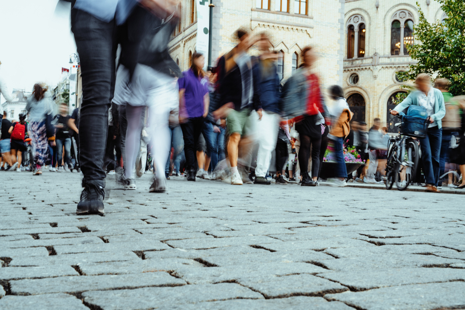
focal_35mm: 50
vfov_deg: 27.0
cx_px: 232
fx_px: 646
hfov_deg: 39.6
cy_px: 155
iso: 31
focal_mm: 50
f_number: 16
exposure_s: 1/4
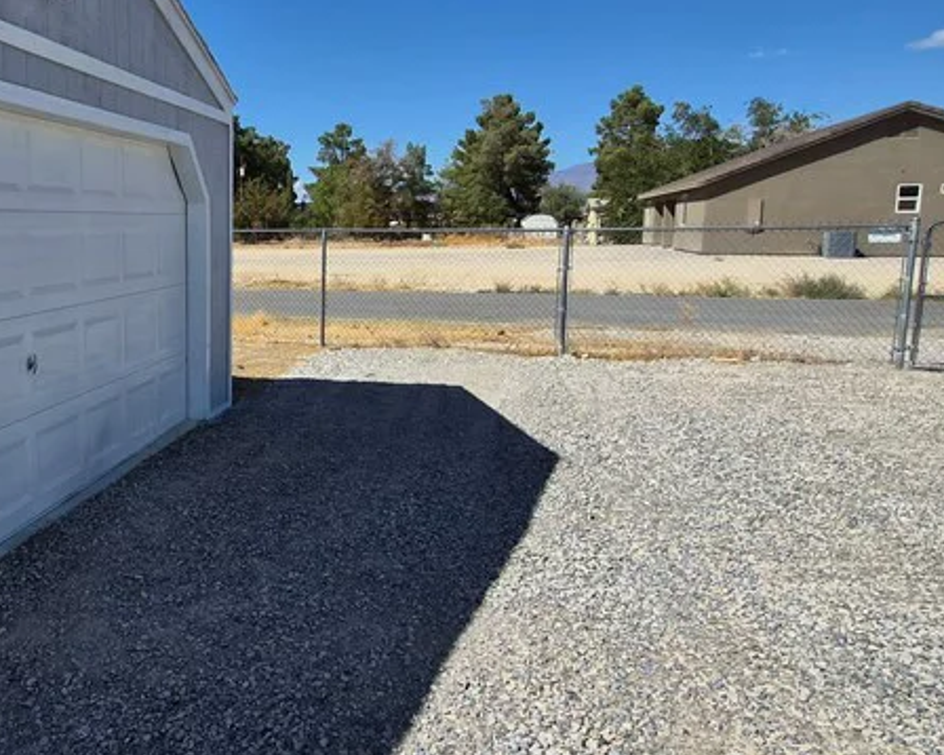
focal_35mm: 29
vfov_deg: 49.8
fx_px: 810
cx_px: 162
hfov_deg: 55.3
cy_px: 333
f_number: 2.2
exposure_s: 1/2012
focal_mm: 1.7
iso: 25
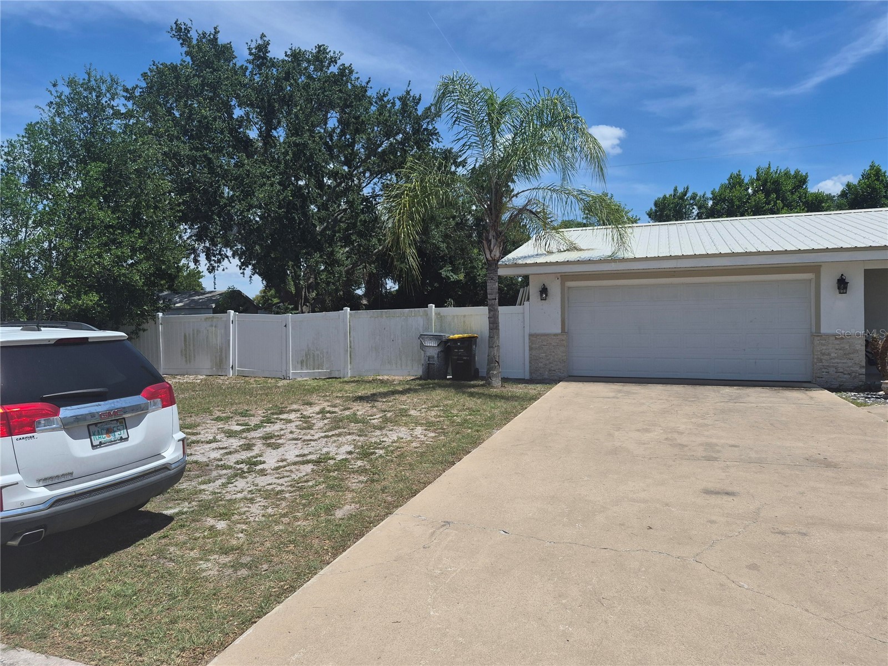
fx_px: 590
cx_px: 444
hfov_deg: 73.9
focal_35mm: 23
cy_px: 333
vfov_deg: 58.9
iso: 80
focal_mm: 5.4
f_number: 1.8
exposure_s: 1/7696
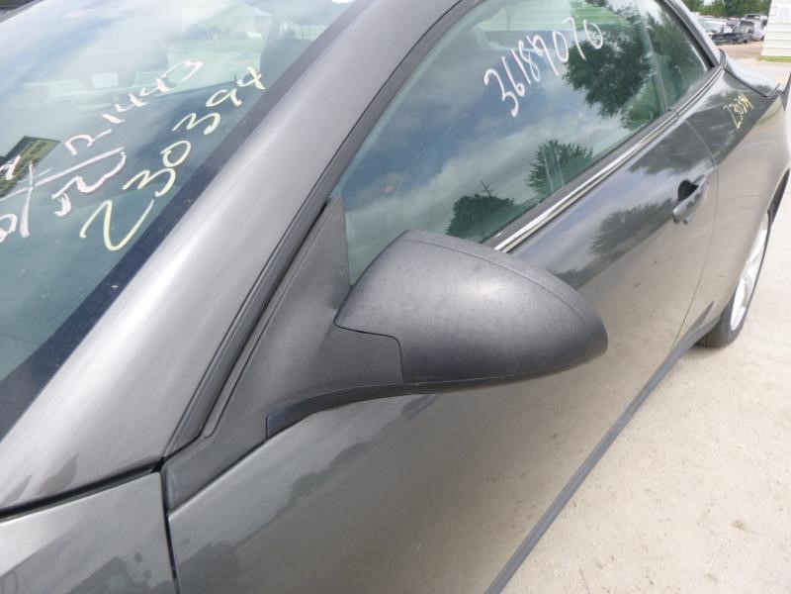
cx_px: 396
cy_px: 297
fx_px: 571
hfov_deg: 69.4
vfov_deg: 54.9
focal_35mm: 25
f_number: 3.9
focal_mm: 4.5
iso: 100
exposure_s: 1/250
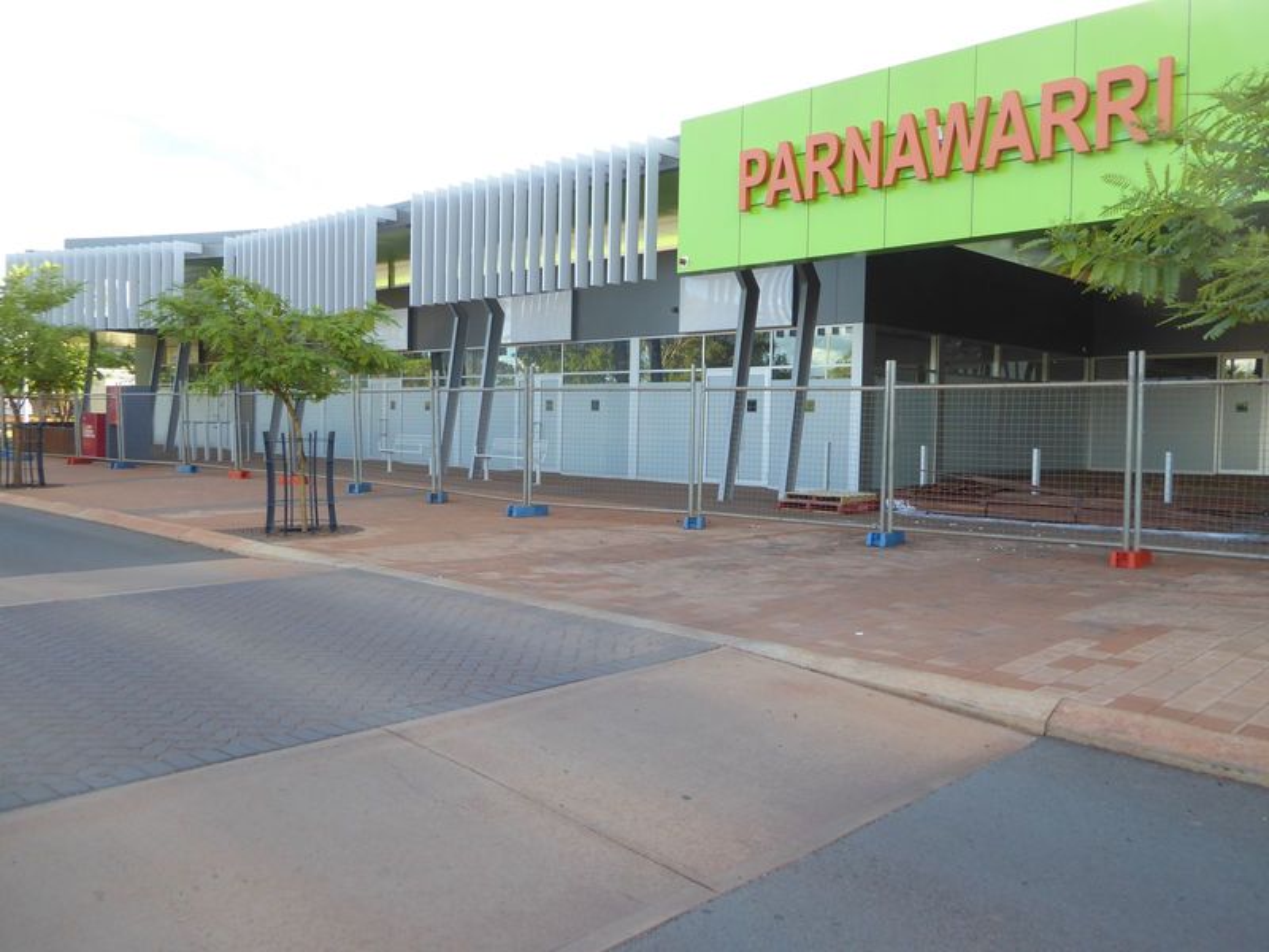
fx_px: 1063
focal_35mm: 29
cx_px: 634
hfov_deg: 61.7
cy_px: 476
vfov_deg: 48.2
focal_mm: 5
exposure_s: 1/100
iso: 80
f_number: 3.5
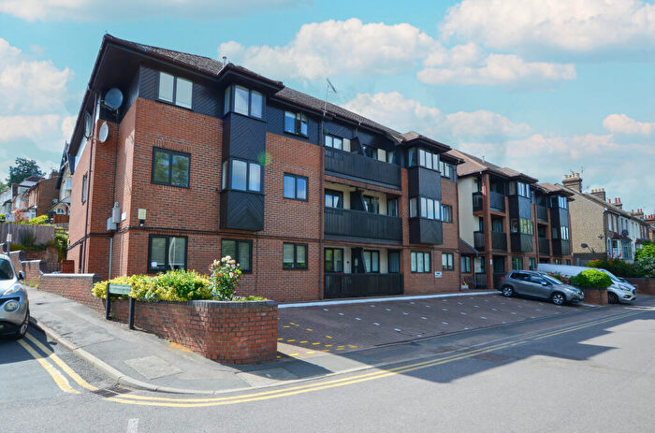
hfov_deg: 85.6
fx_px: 354
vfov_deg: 62.9
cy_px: 216
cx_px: 328
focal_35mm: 20
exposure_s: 1/125
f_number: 11
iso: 250
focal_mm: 13
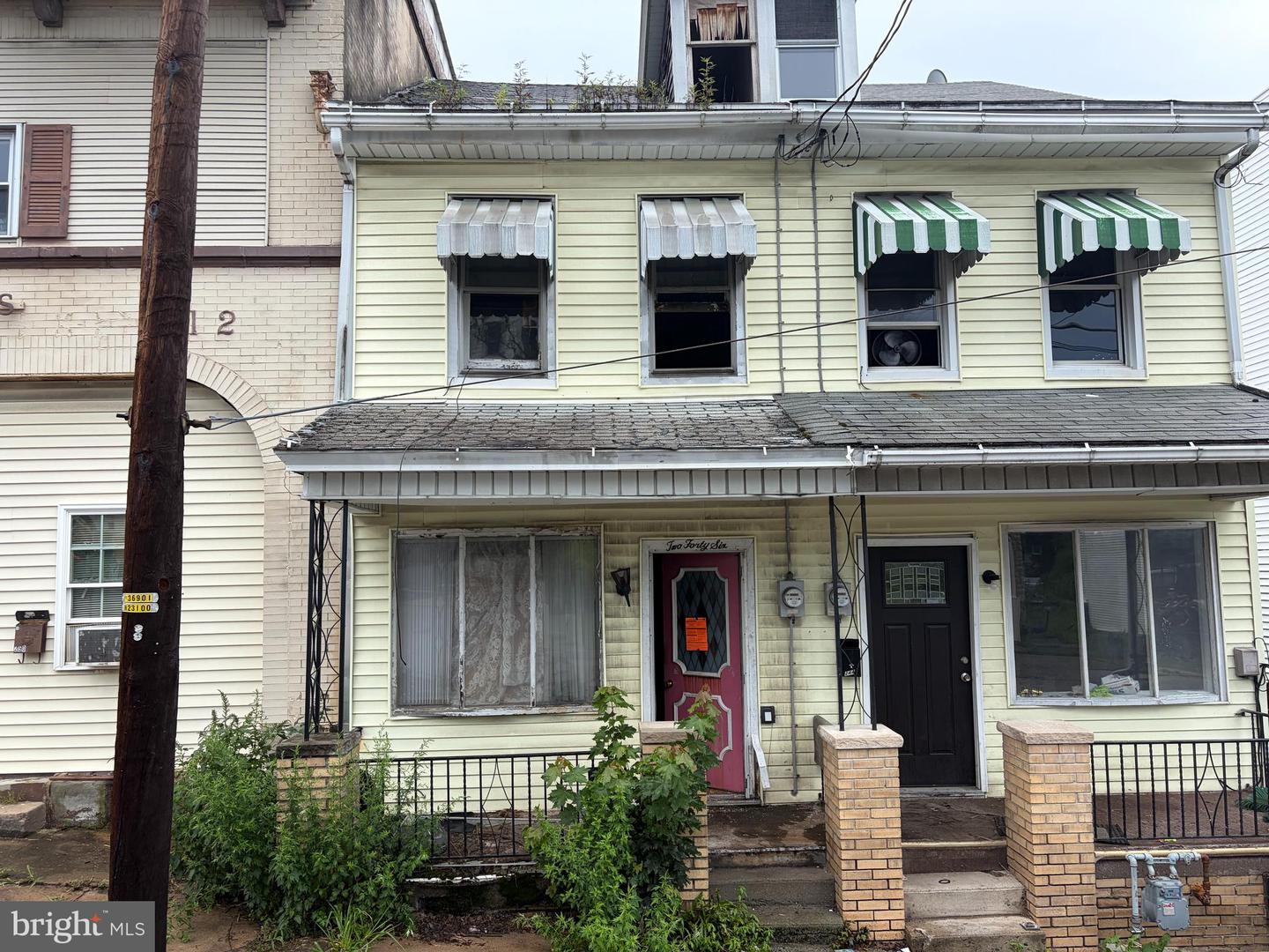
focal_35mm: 26
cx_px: 634
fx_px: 953
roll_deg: +1.6
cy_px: 476
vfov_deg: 53.1
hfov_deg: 67.3
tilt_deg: +5.5
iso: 50
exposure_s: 1/1032
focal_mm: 5.96
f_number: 1.6
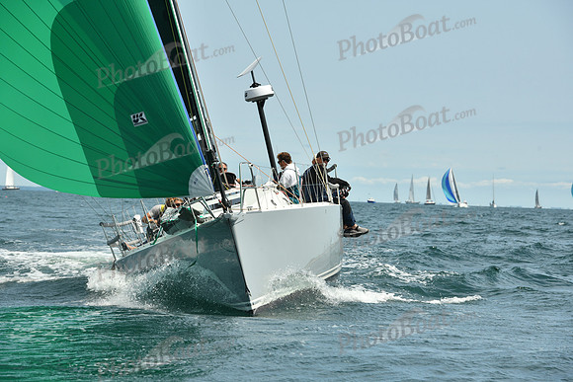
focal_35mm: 160
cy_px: 191
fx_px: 2547
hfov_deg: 12.8
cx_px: 286
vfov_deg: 8.6
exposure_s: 1/1000
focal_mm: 160
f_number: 10
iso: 320
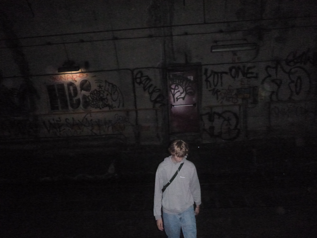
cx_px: 158
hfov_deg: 61.7
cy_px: 119
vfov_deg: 48.2
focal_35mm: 29
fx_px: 266
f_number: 4.1
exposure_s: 1/60
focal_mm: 5.2
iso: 1600
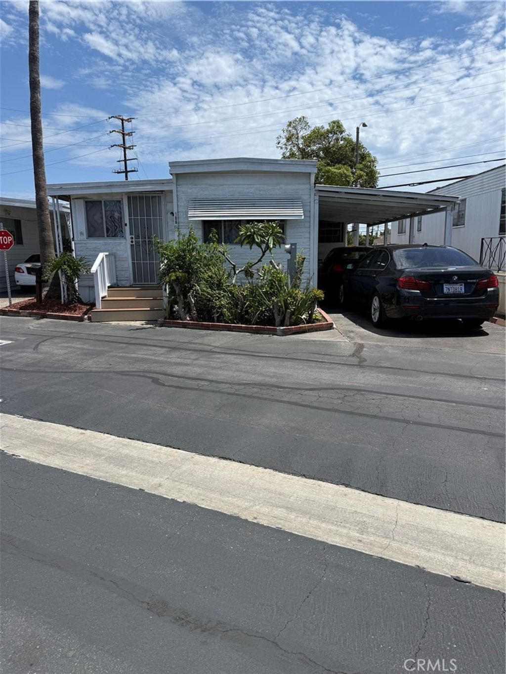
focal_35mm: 24
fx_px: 468
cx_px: 253
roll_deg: +0.4
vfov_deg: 71.6
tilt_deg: -8.9
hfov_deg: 56.8
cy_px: 337
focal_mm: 6.76
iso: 80
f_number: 1.78
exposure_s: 1/6173
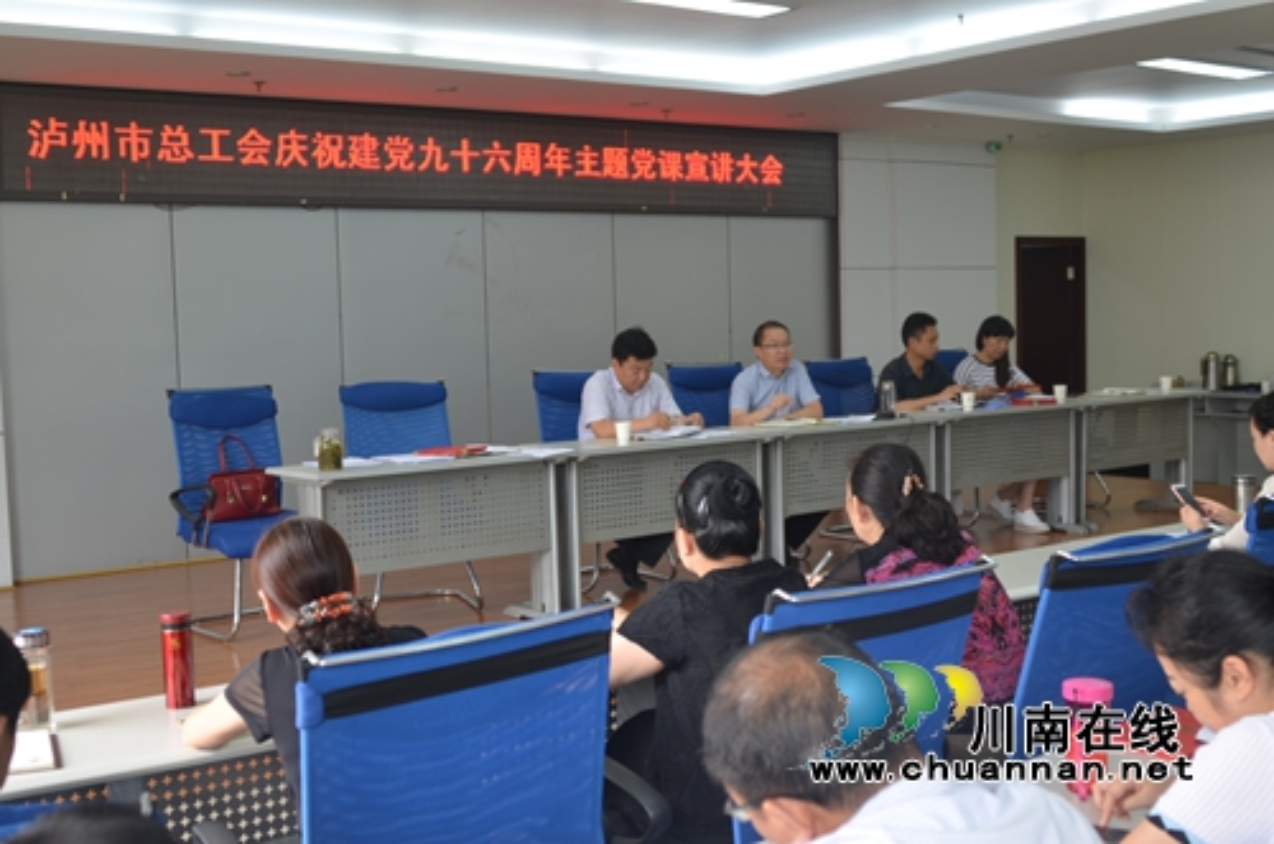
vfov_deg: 31.7
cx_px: 637
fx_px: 1483
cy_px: 422
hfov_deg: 46.5
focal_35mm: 42
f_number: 3.5
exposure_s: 1/15
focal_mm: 28
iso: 100
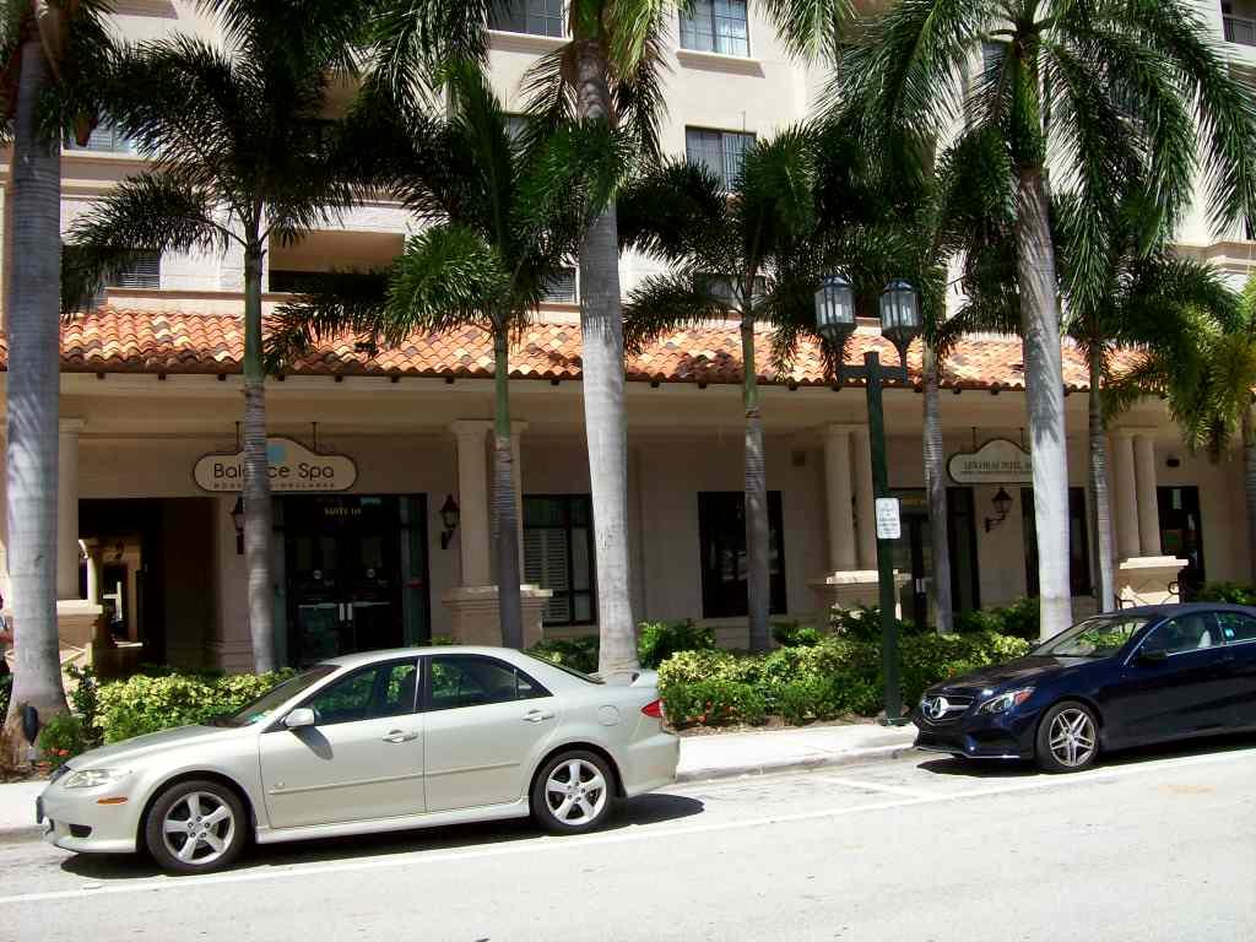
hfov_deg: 51.4
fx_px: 1306
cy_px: 471
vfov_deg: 39.7
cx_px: 628
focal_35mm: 36
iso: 80
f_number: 4.8
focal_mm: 6
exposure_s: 1/633
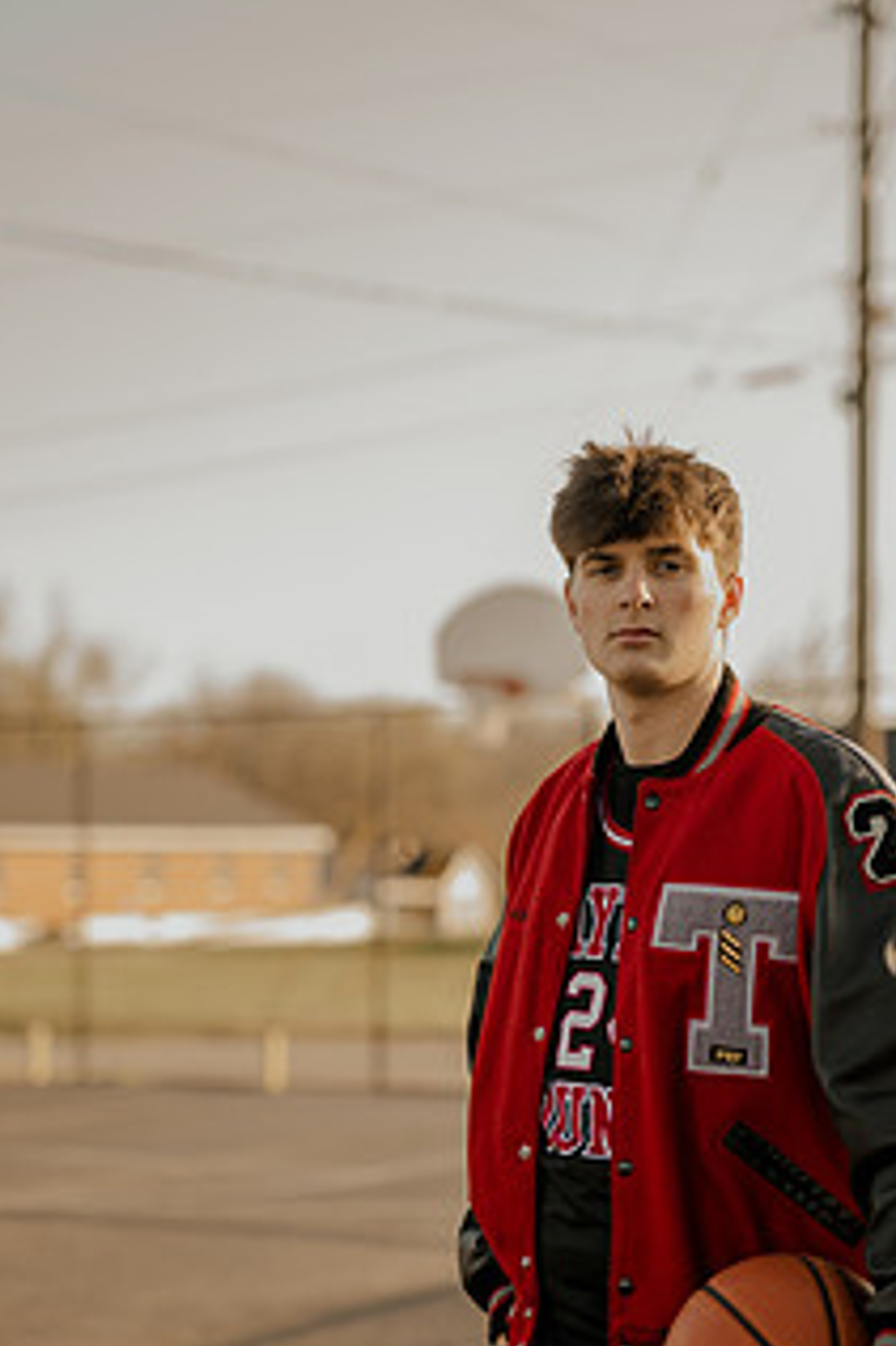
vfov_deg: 28.4
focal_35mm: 71
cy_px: 819
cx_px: 595
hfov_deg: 19.1
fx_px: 2653
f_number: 1.8
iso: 200
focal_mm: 50
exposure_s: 1/1250
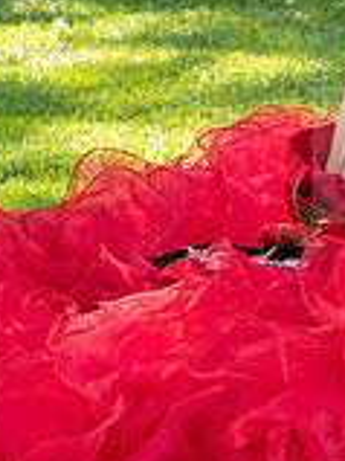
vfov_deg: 8.1
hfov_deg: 5.9
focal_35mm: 246
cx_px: 565
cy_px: 155
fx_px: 3273
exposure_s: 1/200
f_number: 6.3
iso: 500
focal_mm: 70
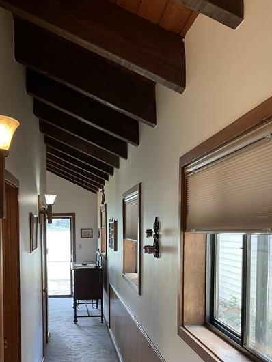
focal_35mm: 42
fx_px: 440
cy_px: 245
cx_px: 82
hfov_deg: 33.9
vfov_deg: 44.1
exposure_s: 1/50
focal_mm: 3
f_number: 1.8
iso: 50
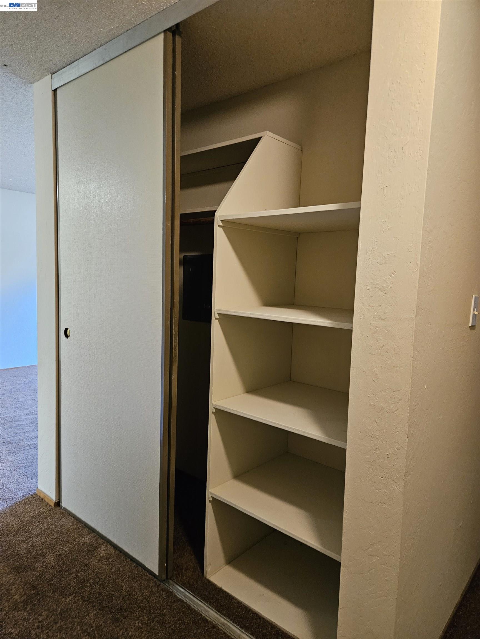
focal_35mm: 23
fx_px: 425
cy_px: 320
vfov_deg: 73.9
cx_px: 240
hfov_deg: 58.9
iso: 1000
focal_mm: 5.4
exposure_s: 1/120
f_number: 1.8
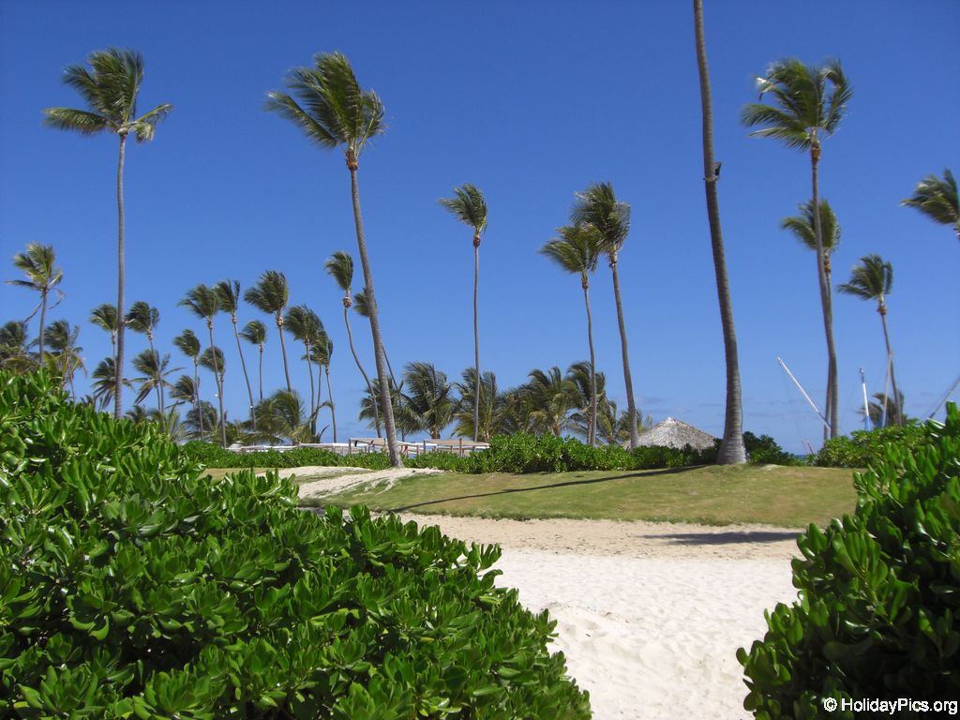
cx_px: 480
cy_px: 360
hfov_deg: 49.0
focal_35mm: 38
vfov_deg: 37.7
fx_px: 1054
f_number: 8
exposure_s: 1/200
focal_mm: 6.2
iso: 64
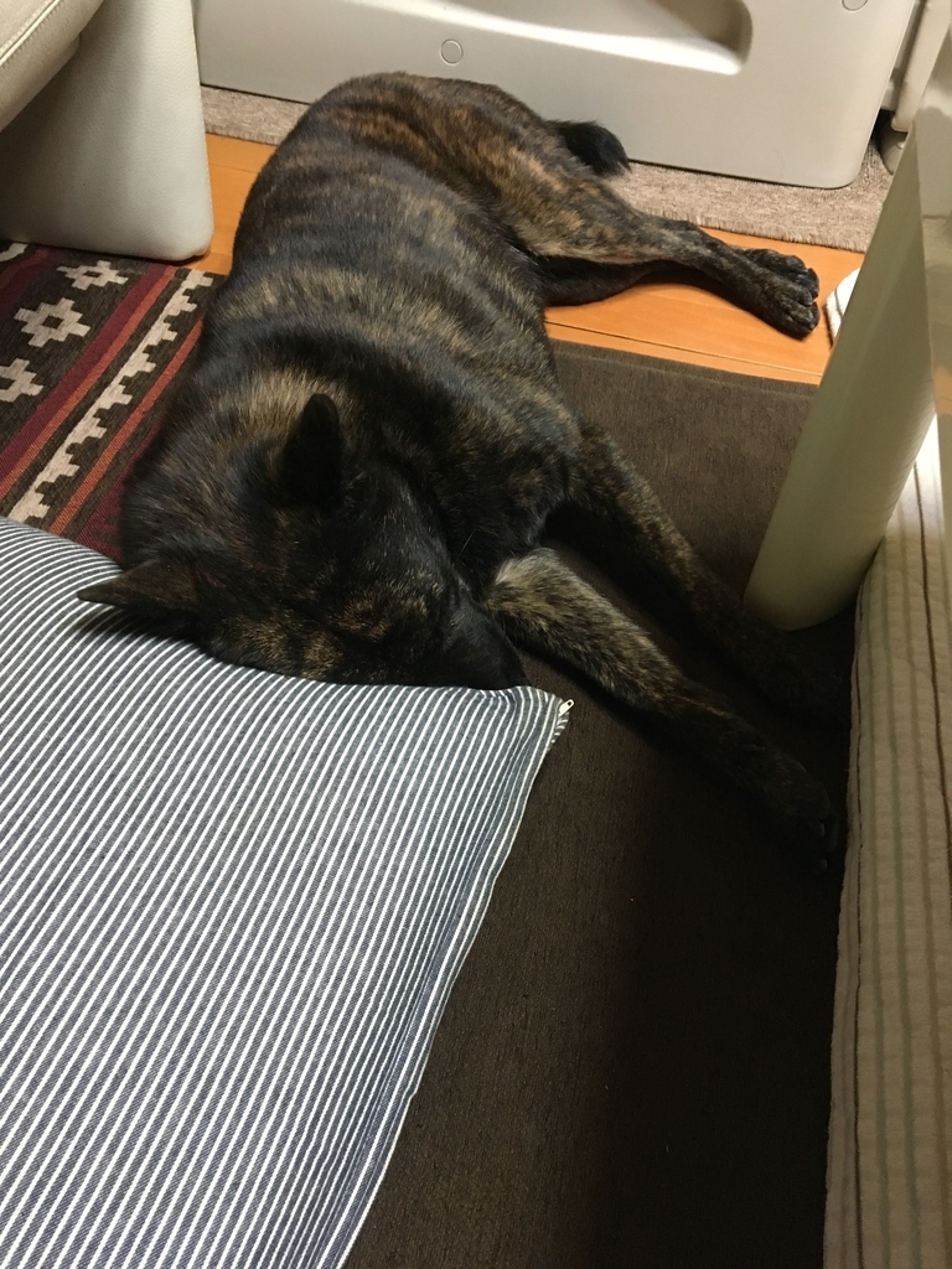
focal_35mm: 29
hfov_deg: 48.2
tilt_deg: -48.5
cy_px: 634
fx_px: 1063
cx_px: 476
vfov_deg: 61.7
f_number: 2.2
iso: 200
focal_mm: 4.15
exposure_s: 1/20
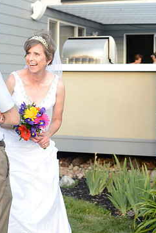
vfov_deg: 25.4
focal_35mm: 80
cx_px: 115
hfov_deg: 17.0
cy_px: 117
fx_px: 520
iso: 400
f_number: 4
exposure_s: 1/250
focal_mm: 50
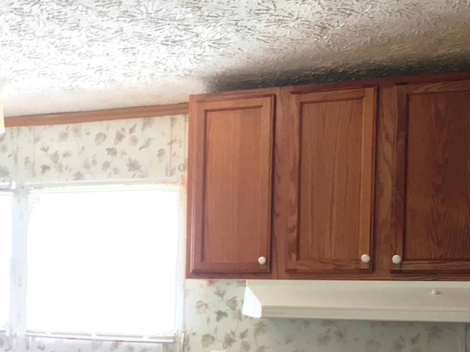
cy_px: 301
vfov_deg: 21.0
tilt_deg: +1.6
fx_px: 937
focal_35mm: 69
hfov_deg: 26.9
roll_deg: -1.1
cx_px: 26
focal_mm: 4.15
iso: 64
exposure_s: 1/30
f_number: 2.2
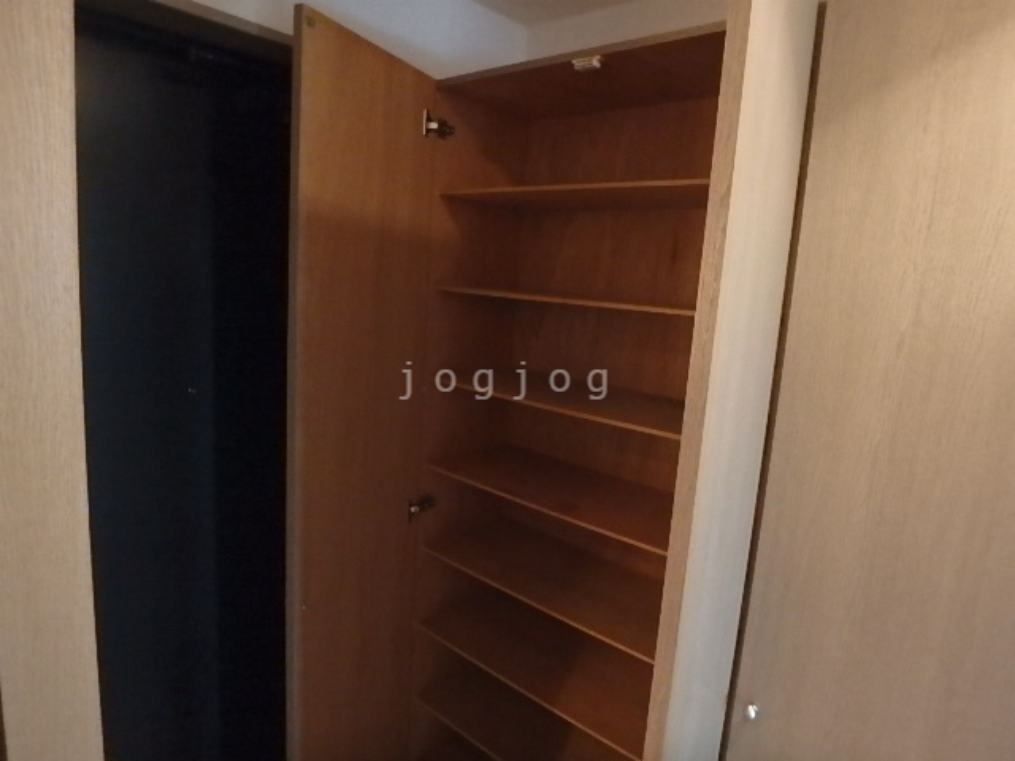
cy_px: 380
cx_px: 508
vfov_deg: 63.4
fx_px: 616
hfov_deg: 79.0
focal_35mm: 21
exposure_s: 1/20
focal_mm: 3.7
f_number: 3.5
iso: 1600
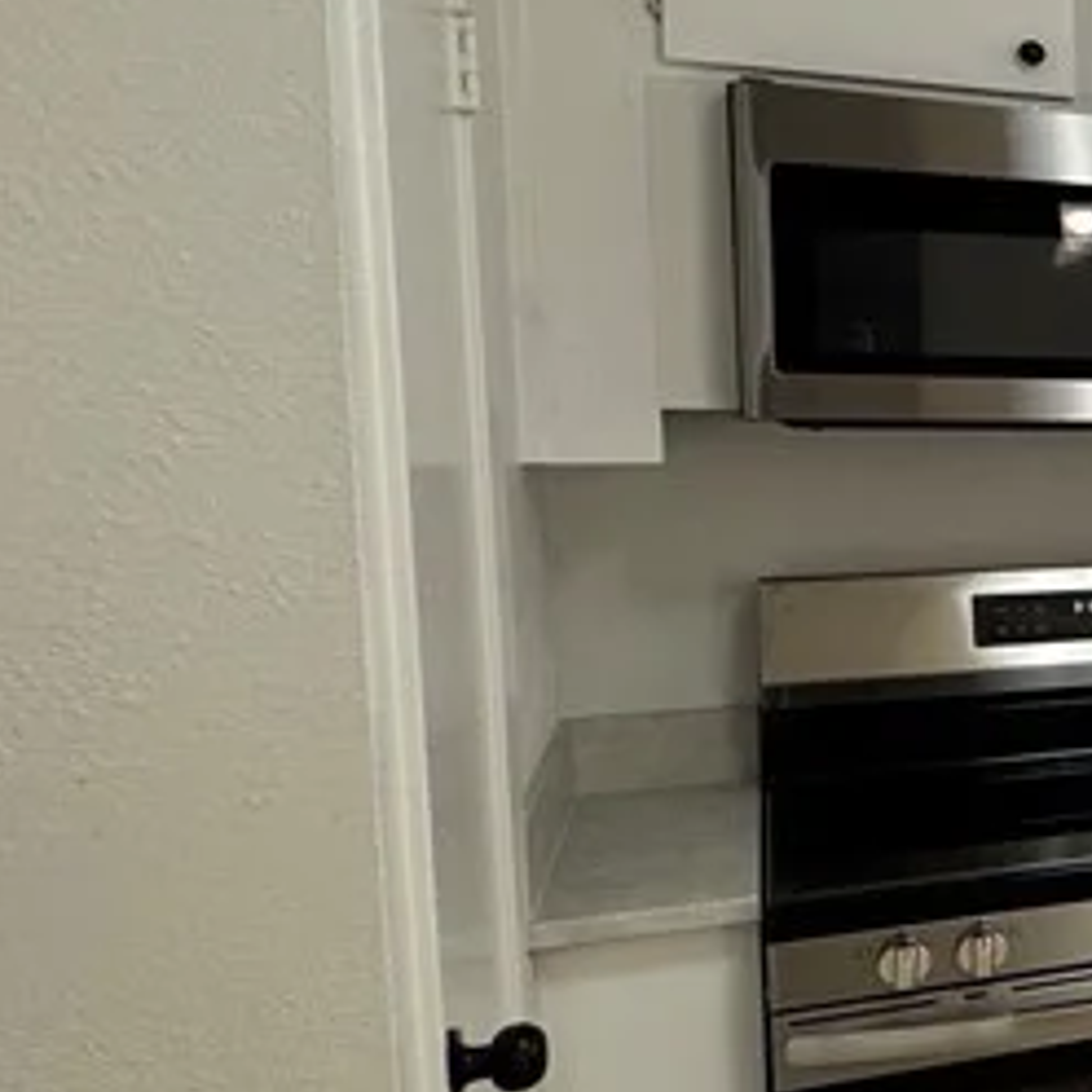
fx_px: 1820
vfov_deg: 33.4
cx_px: 2096
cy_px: 528
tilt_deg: -5.6
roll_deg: -2.2
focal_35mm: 51
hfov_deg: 20.1
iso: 64
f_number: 2.2
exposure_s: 1/120
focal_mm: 2.22
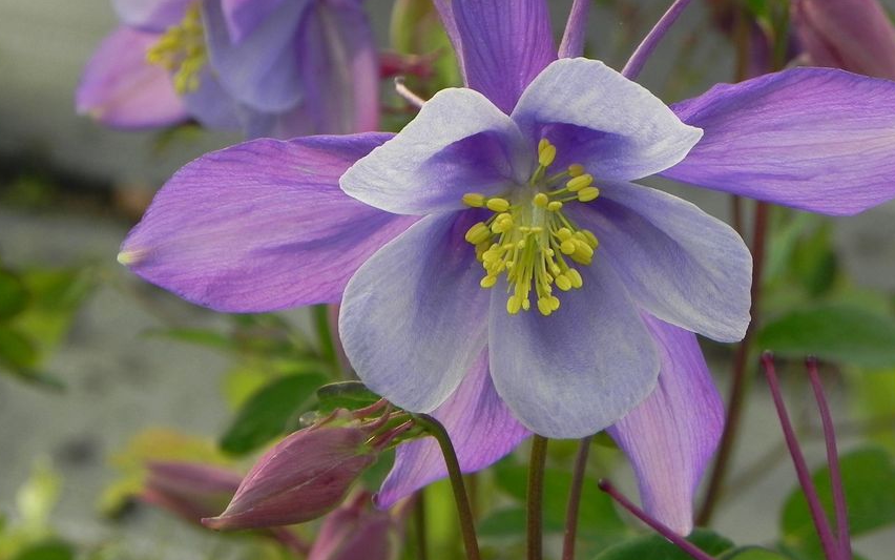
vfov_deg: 6.1
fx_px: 5246
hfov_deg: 9.8
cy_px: 216
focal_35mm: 215
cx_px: 461
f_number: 5
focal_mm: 28.8
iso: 160
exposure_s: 1/200
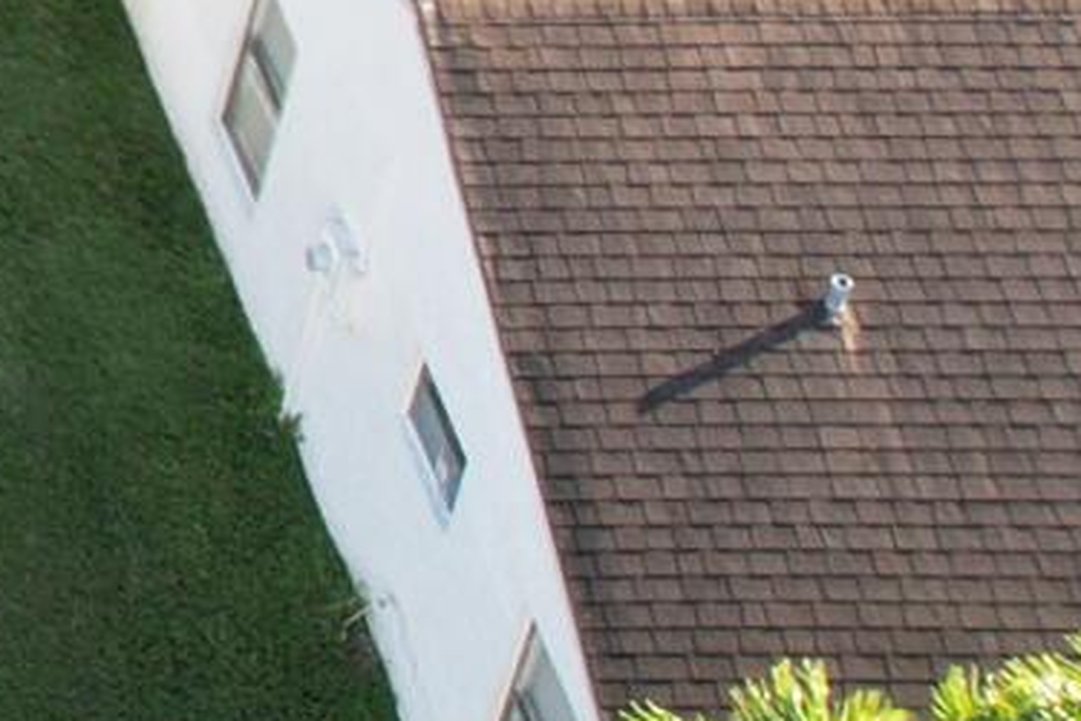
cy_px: -1436
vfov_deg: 7.0
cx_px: -1761
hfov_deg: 9.8
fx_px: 5284
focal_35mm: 176
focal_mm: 8.38
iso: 100
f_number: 2.8
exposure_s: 1/250
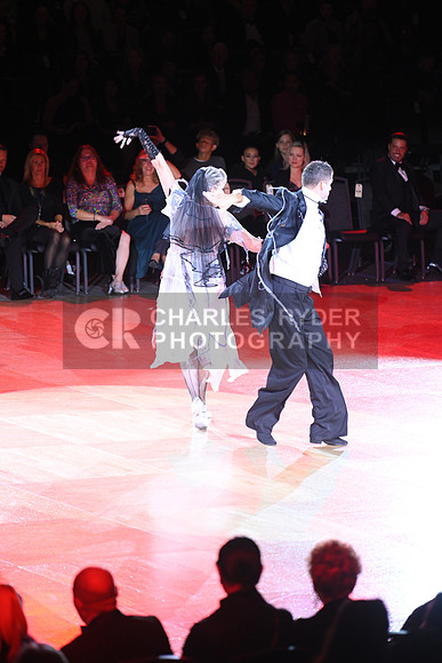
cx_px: 221
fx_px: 3681
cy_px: 332
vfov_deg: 10.3
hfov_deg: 6.9
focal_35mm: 200
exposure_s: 1/200
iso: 1600
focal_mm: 200
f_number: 4
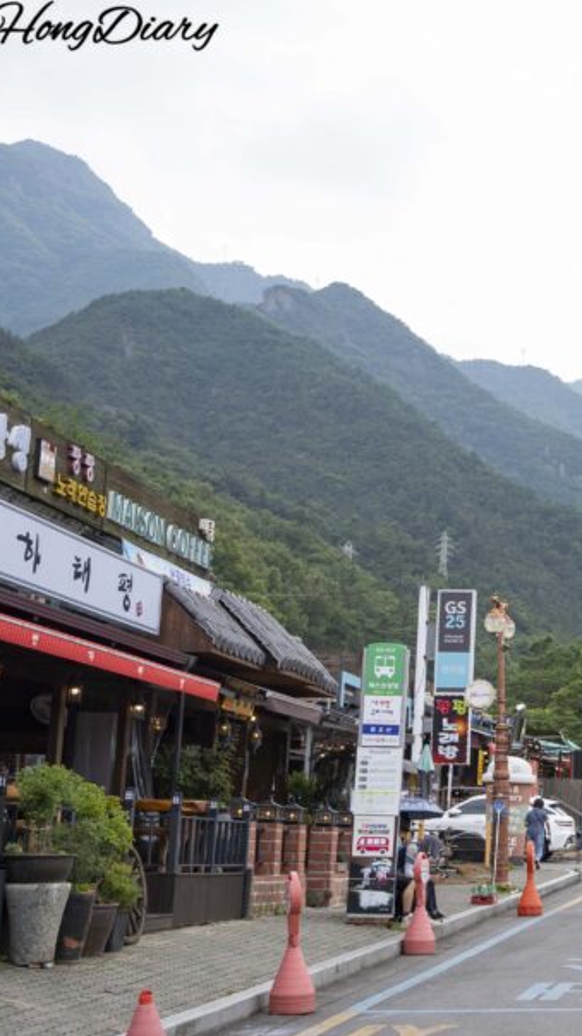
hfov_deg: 17.3
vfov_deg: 32.8
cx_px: 819
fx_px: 1757
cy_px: 558
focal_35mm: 64
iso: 100
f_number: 8
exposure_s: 1/160
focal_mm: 36
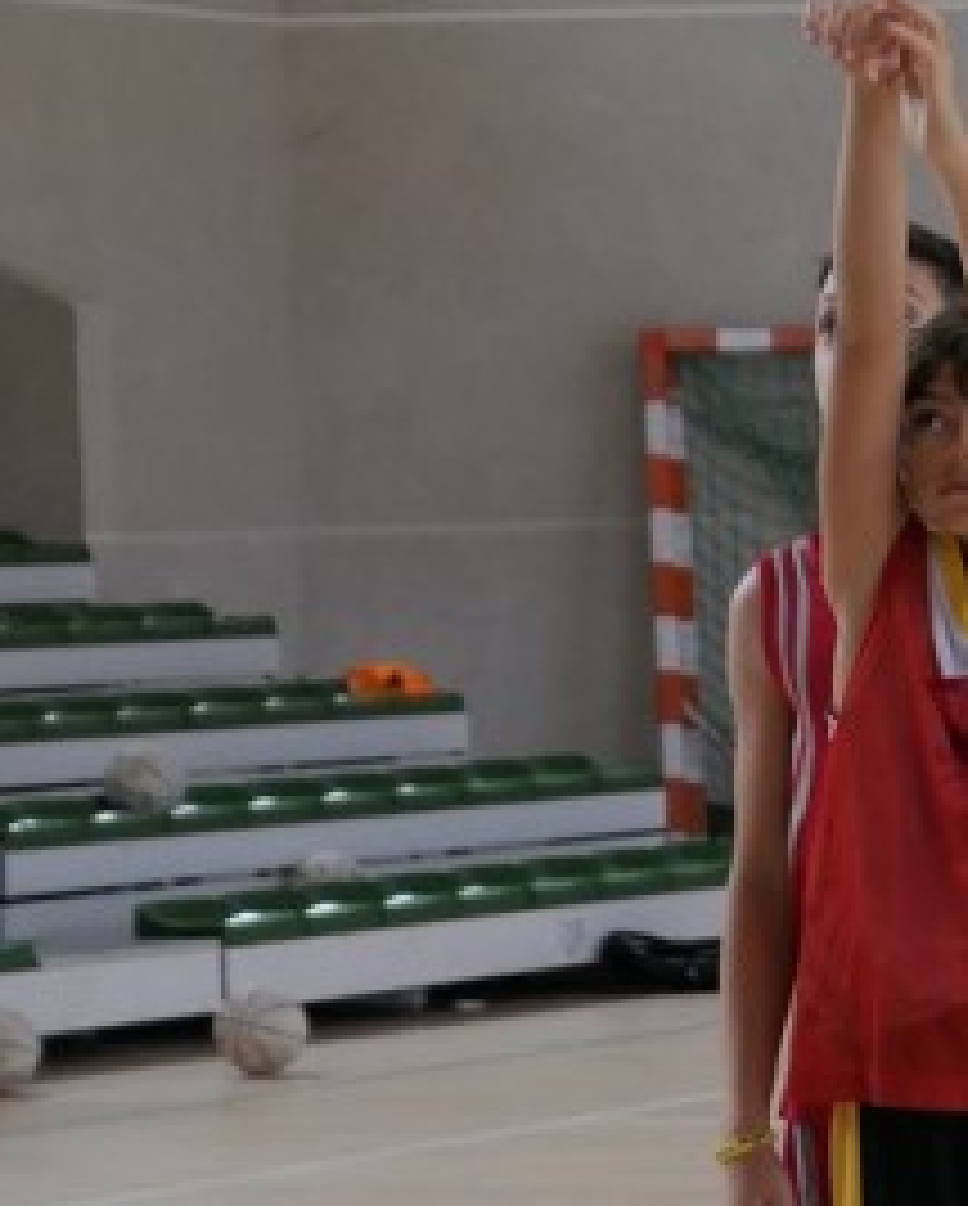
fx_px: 8008
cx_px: 950
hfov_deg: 6.9
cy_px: 963
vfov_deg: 8.6
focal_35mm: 224
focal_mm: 26.1
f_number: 2.8
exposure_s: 1/125
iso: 320
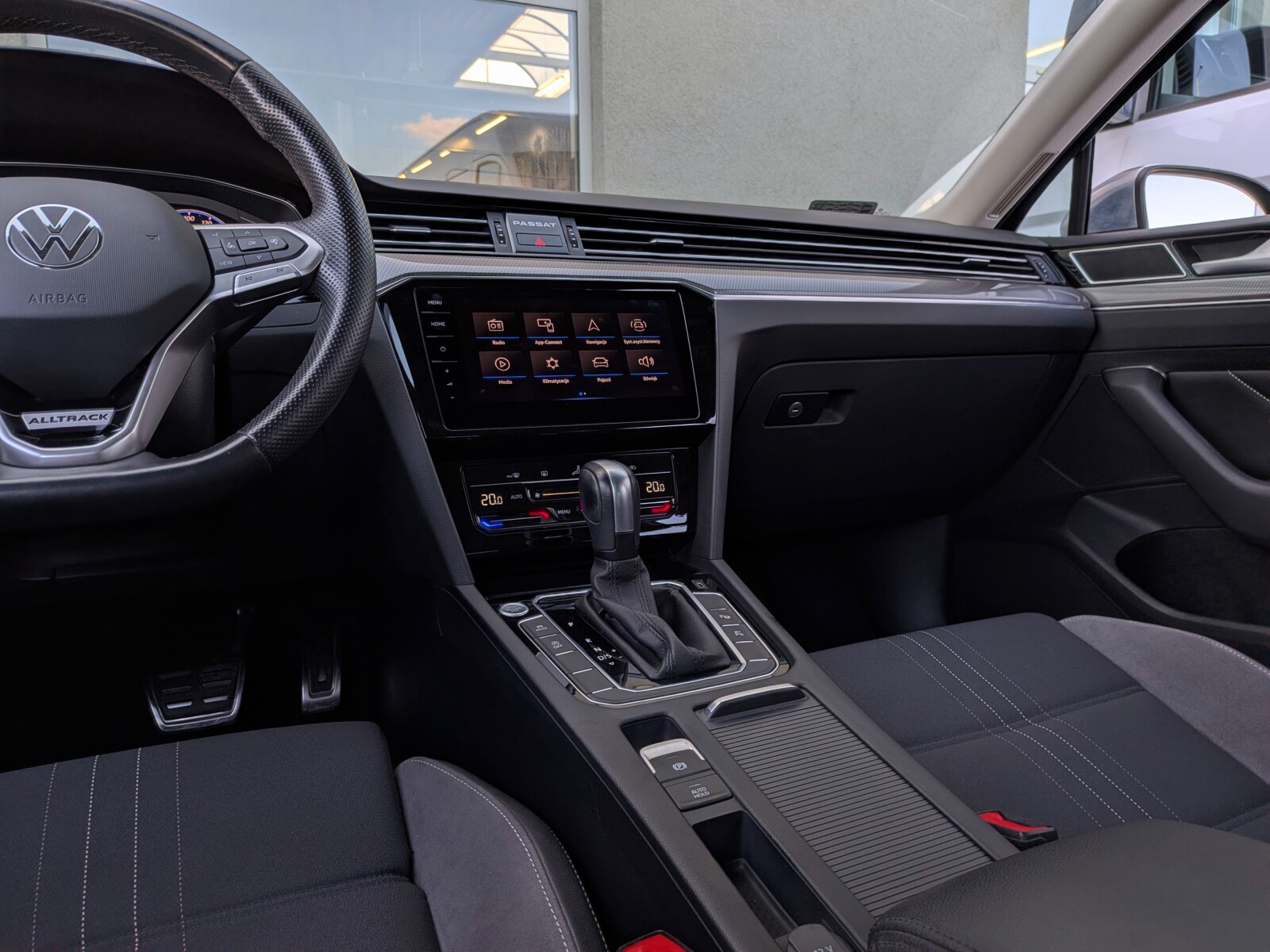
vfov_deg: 56.8
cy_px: 476
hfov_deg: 71.6
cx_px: 635
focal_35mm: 24
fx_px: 881
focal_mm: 4.53
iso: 30
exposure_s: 1/201
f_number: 1.7
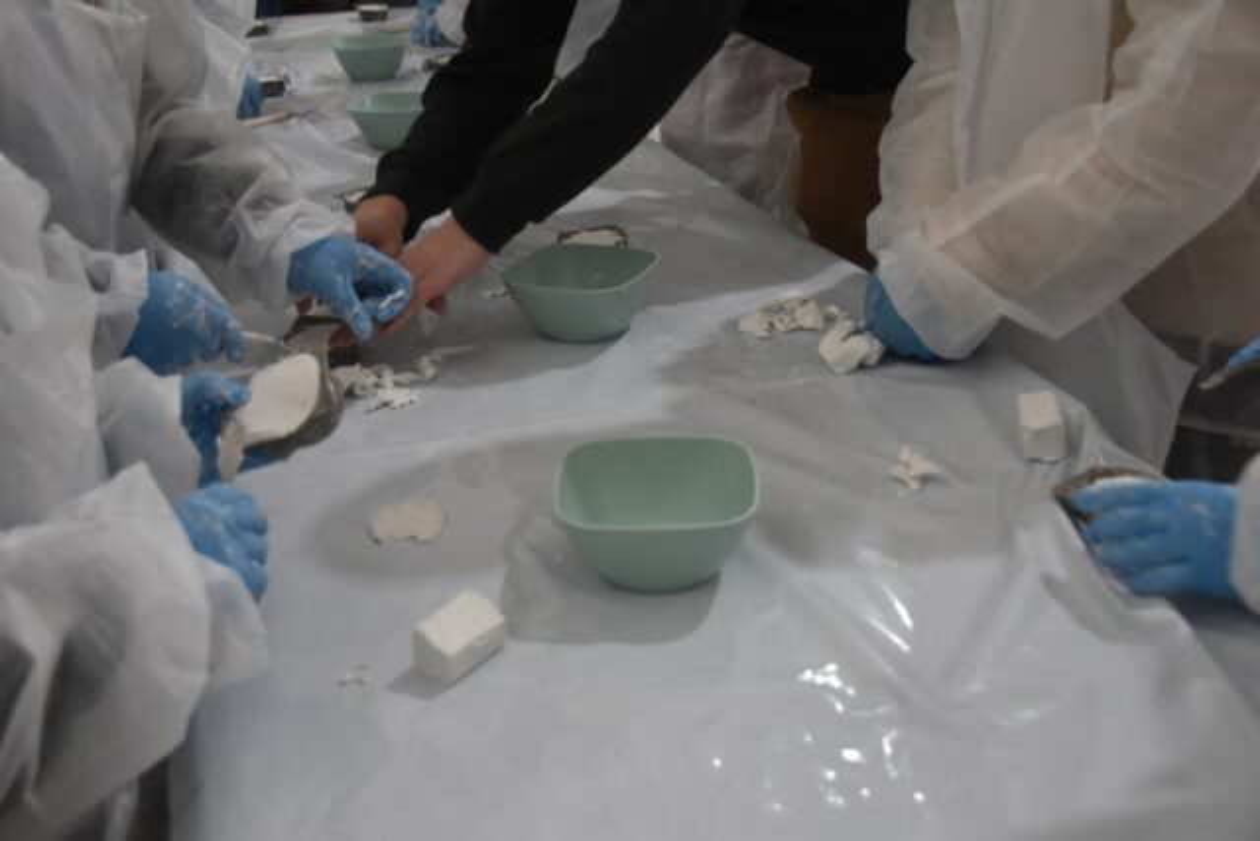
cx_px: 630
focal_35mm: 40
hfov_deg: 47.9
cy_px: 420
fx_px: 1418
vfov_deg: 33.0
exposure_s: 1/80
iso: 800
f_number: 4.5
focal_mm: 27
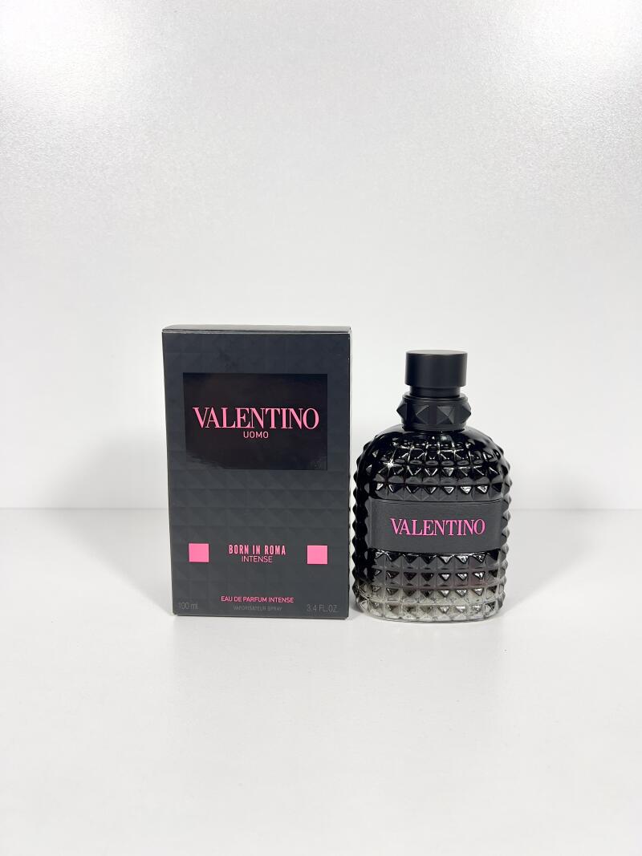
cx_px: 321
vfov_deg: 67.3
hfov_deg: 53.1
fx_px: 643
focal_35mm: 26
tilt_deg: -10.4
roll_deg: -0.2
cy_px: 428
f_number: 1.5
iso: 50
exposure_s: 1/217
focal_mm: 5.7
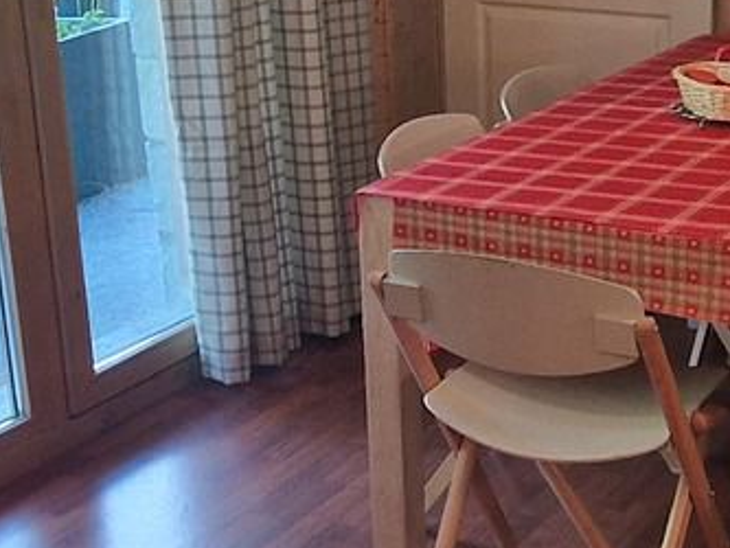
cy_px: 285
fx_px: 1582
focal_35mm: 75
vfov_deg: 19.7
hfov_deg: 25.7
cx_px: 522
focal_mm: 2.2
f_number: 2.2
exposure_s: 1/50
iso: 250
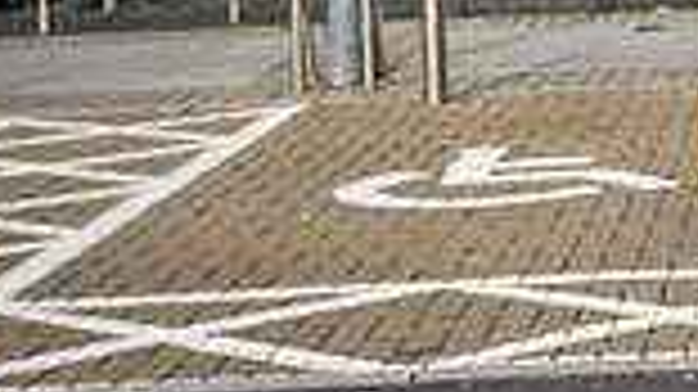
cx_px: 1099
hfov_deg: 13.2
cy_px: -259
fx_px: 2830
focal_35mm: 153
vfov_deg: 7.7
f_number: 9
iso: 100
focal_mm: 39
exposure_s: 1/200
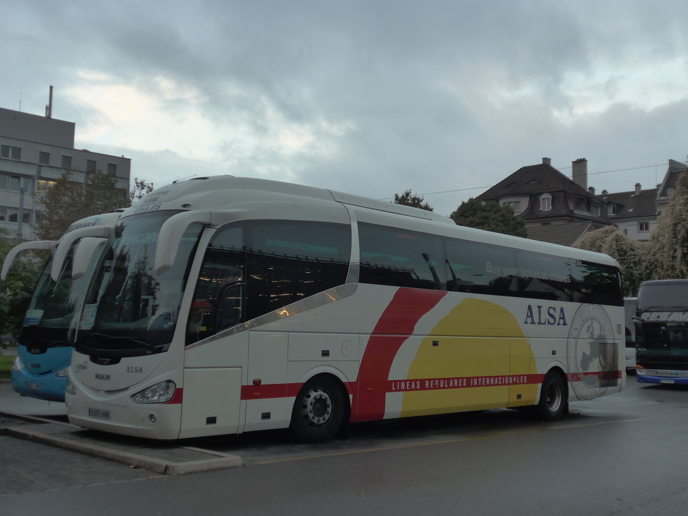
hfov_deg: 45.8
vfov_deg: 35.1
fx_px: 815
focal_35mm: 41
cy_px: 258
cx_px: 344
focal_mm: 8.4
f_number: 2.6
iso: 160
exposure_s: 1/160
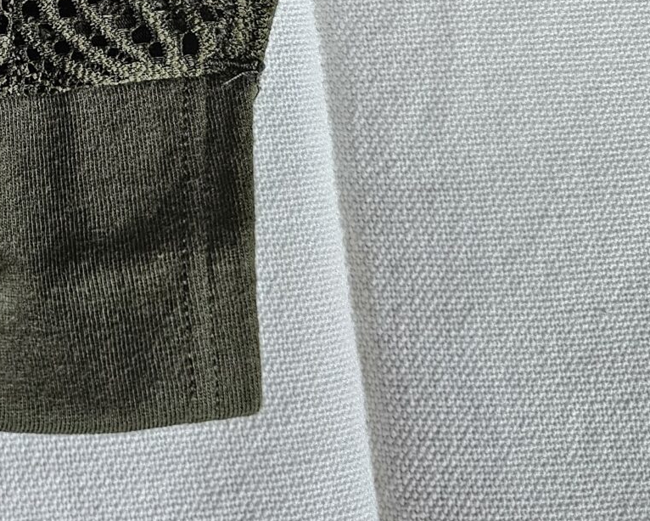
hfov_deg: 23.7
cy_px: -244
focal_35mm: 75
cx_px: -80
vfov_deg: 18.3
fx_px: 1443
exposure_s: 1/51
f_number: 1.7
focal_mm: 6.3
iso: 640
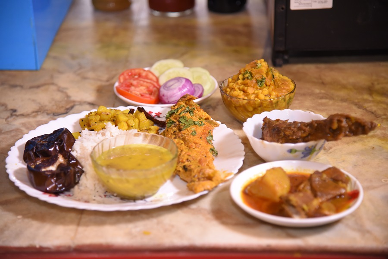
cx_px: 194
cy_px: 130
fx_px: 1132
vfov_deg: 13.0
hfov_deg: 19.5
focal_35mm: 105
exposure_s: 1/160
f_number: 4
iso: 2000
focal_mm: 105
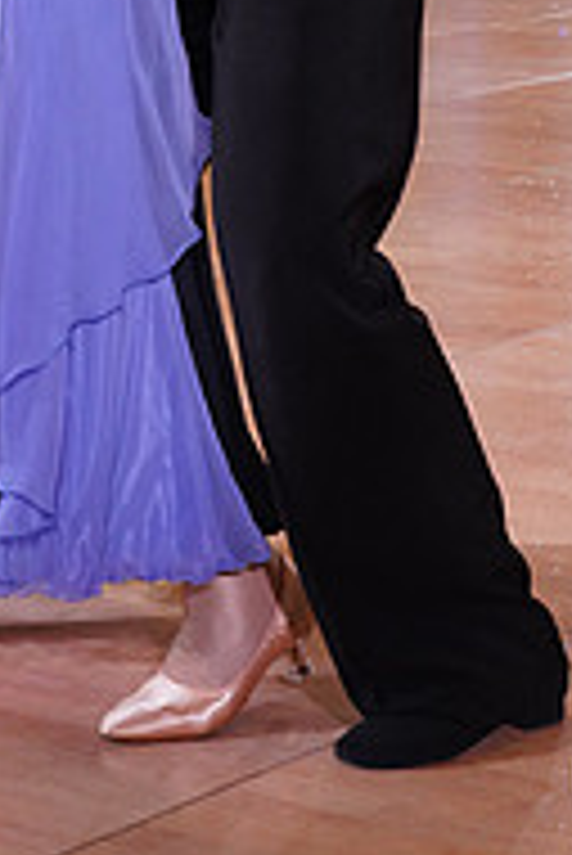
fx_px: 3116
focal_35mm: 131
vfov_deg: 14.7
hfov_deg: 10.4
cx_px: 61
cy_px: -351
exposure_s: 1/160
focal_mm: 43
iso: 1600
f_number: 6.3
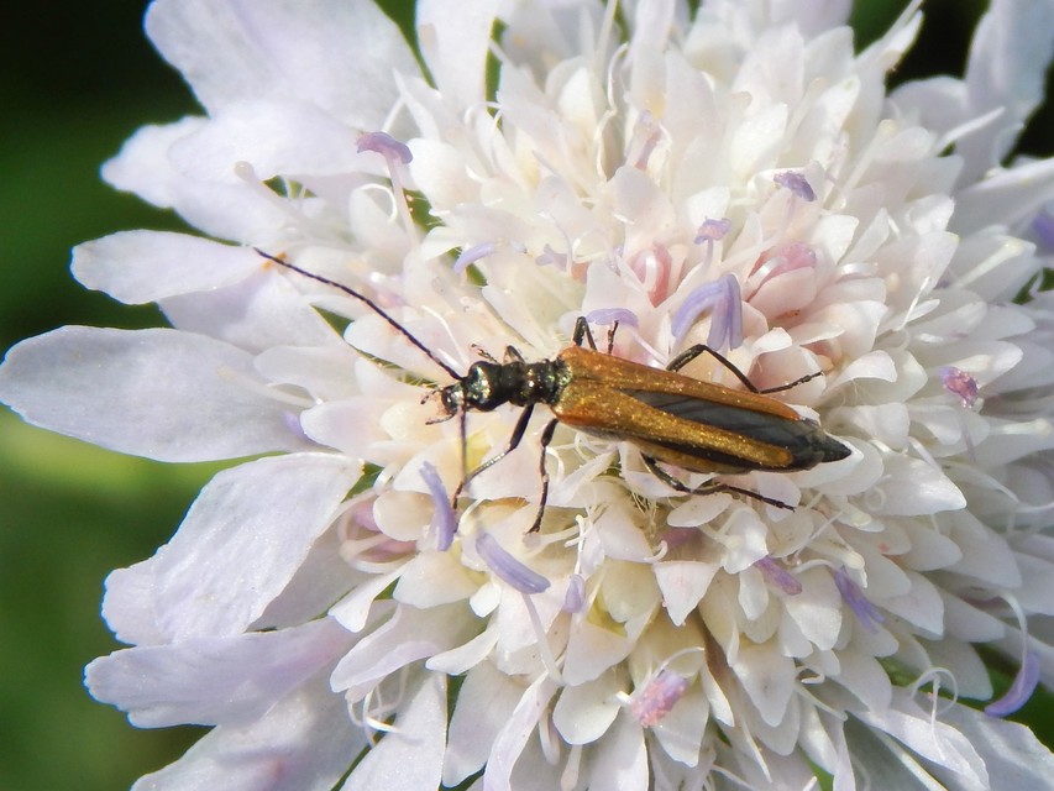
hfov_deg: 15.1
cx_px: 527
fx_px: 3989
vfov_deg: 11.3
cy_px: 396
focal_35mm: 131
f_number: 4.8
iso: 125
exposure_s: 1/640
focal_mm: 23.4
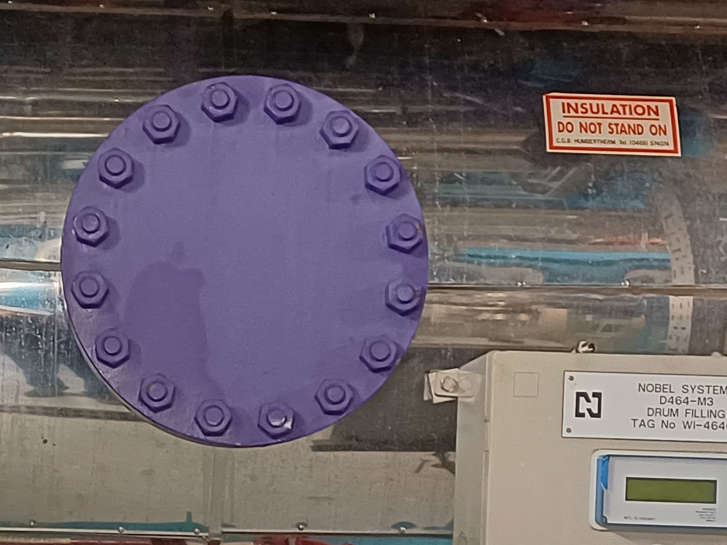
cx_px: 178
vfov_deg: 17.0
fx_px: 1806
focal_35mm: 86
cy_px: 479
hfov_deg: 22.5
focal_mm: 4.65
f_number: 1.8
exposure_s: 1/20
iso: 640
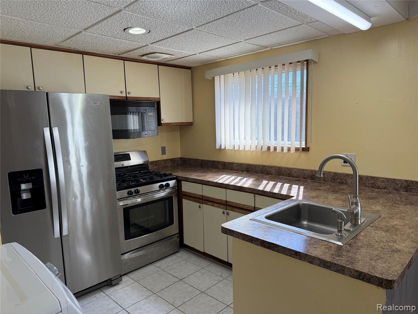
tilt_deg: -7.1
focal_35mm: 24
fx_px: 290
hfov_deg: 71.6
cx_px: 209
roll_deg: +1.4
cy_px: 157
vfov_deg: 56.8
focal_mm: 6.76
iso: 100
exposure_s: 1/612
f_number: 1.78
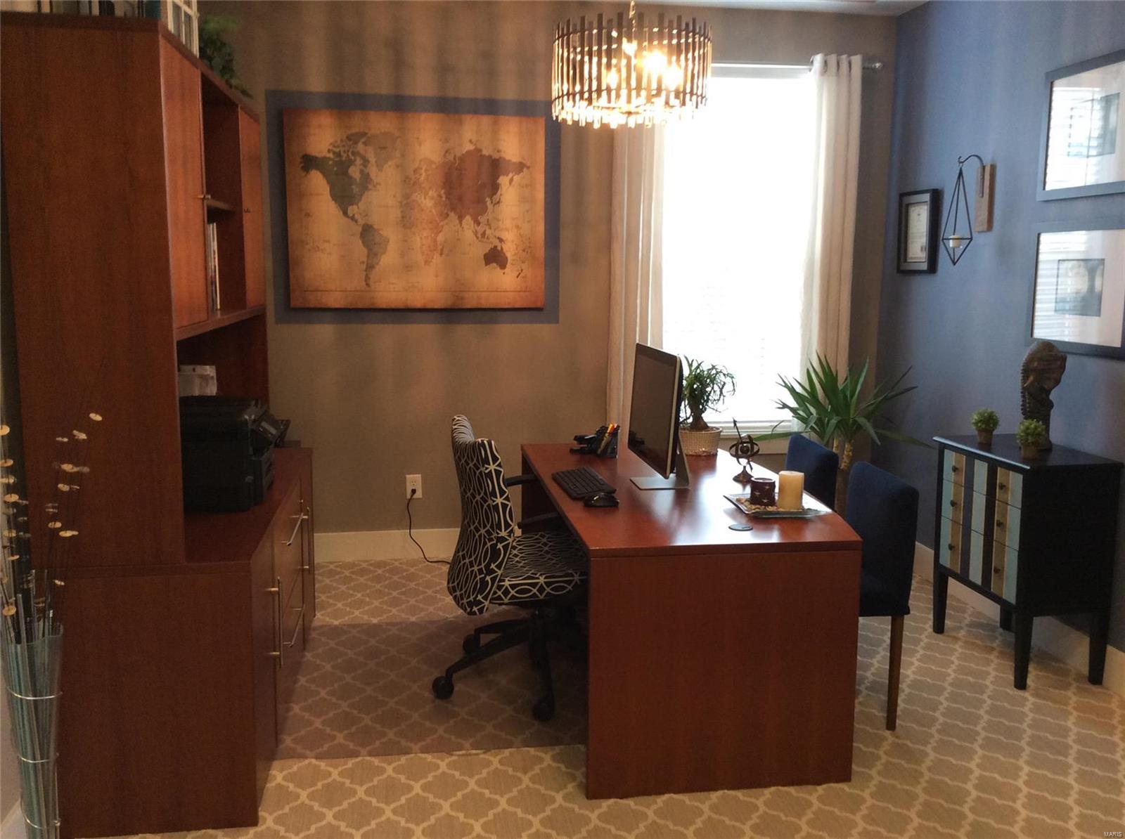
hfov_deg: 56.9
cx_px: 562
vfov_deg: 44.0
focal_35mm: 32
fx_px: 1038
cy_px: 420
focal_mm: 3.3
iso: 80
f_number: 2.4
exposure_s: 1/24
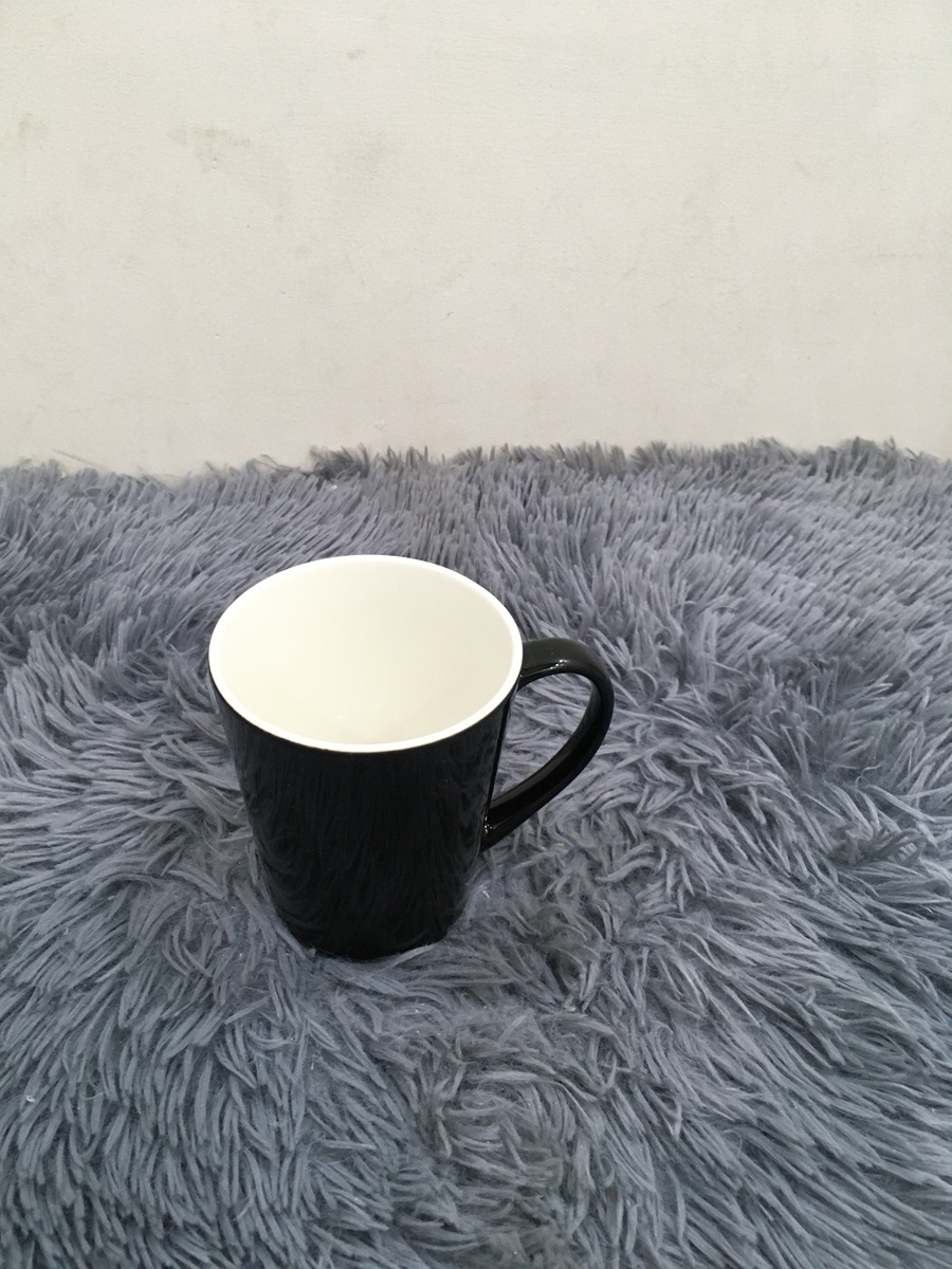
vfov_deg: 61.7
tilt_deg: -35.3
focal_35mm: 29
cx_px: 476
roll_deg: -0.5
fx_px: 1063
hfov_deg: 48.2
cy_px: 634
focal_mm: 4.15
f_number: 2.2
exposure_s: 1/33
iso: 160
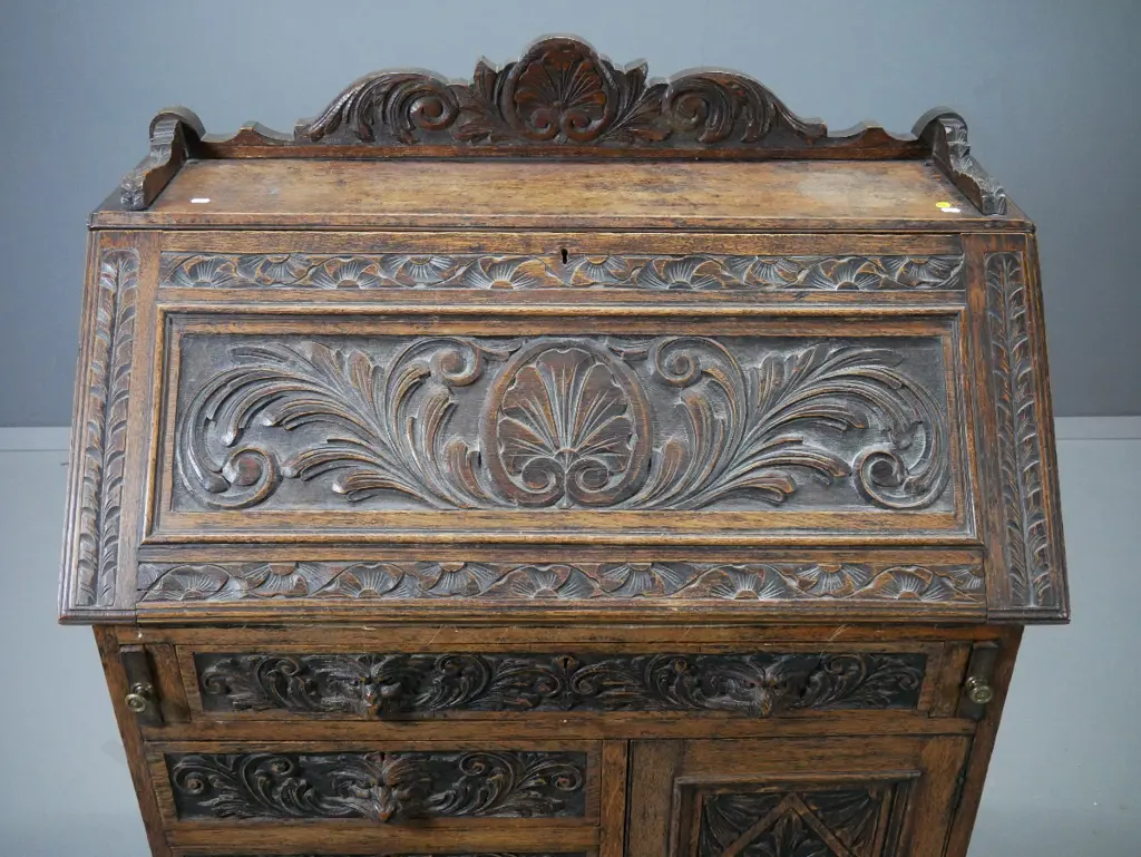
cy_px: 428
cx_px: 570
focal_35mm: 36
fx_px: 1187
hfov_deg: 51.3
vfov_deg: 39.7
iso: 3200
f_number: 5
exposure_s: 1/125
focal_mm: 18
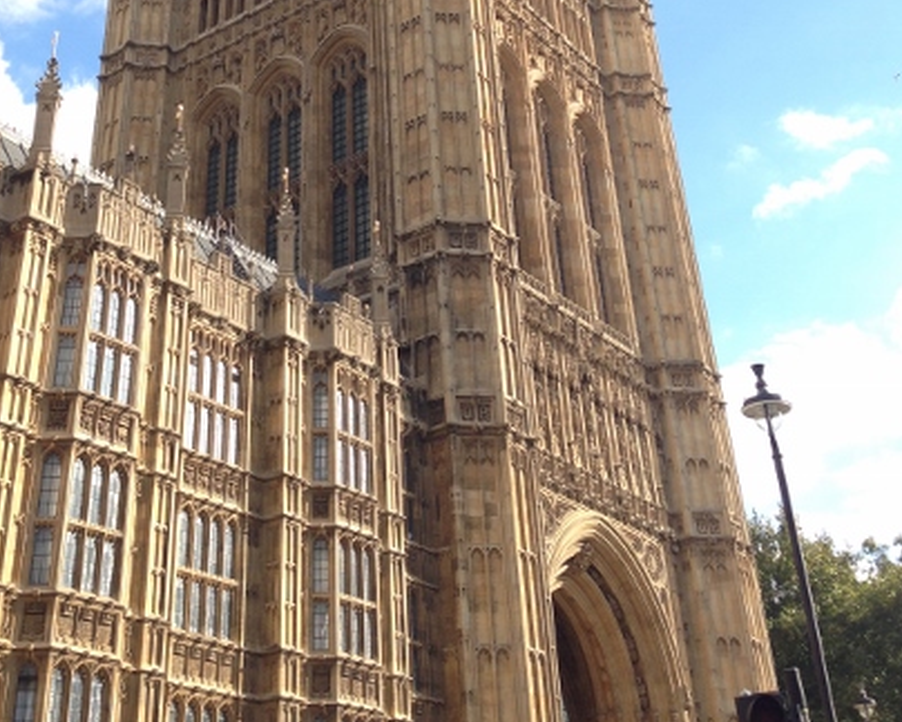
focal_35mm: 51
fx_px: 1361
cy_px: 60
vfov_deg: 28.4
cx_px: 404
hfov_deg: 36.6
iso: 50
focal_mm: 4.12
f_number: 2.4
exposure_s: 1/616
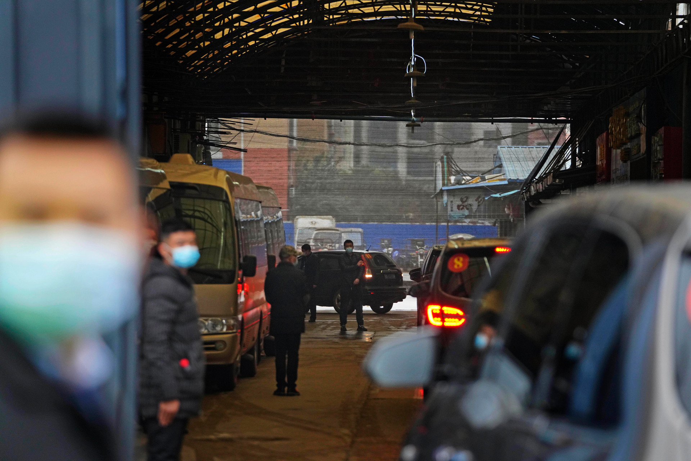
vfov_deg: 8.3
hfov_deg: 12.5
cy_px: 230
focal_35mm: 165
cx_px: 346
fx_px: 3167
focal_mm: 165
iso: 1600
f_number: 4
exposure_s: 1/500
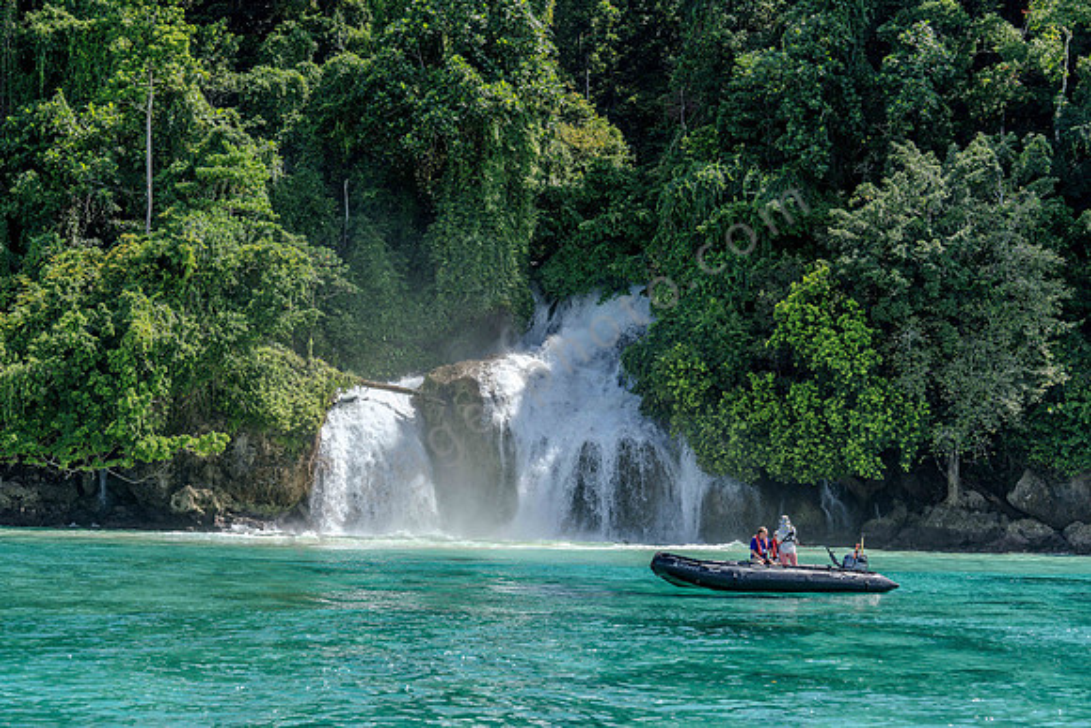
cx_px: 546
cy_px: 364
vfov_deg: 19.5
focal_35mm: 70
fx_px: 2122
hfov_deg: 28.8
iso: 500
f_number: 6.3
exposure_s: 1/1000
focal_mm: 70
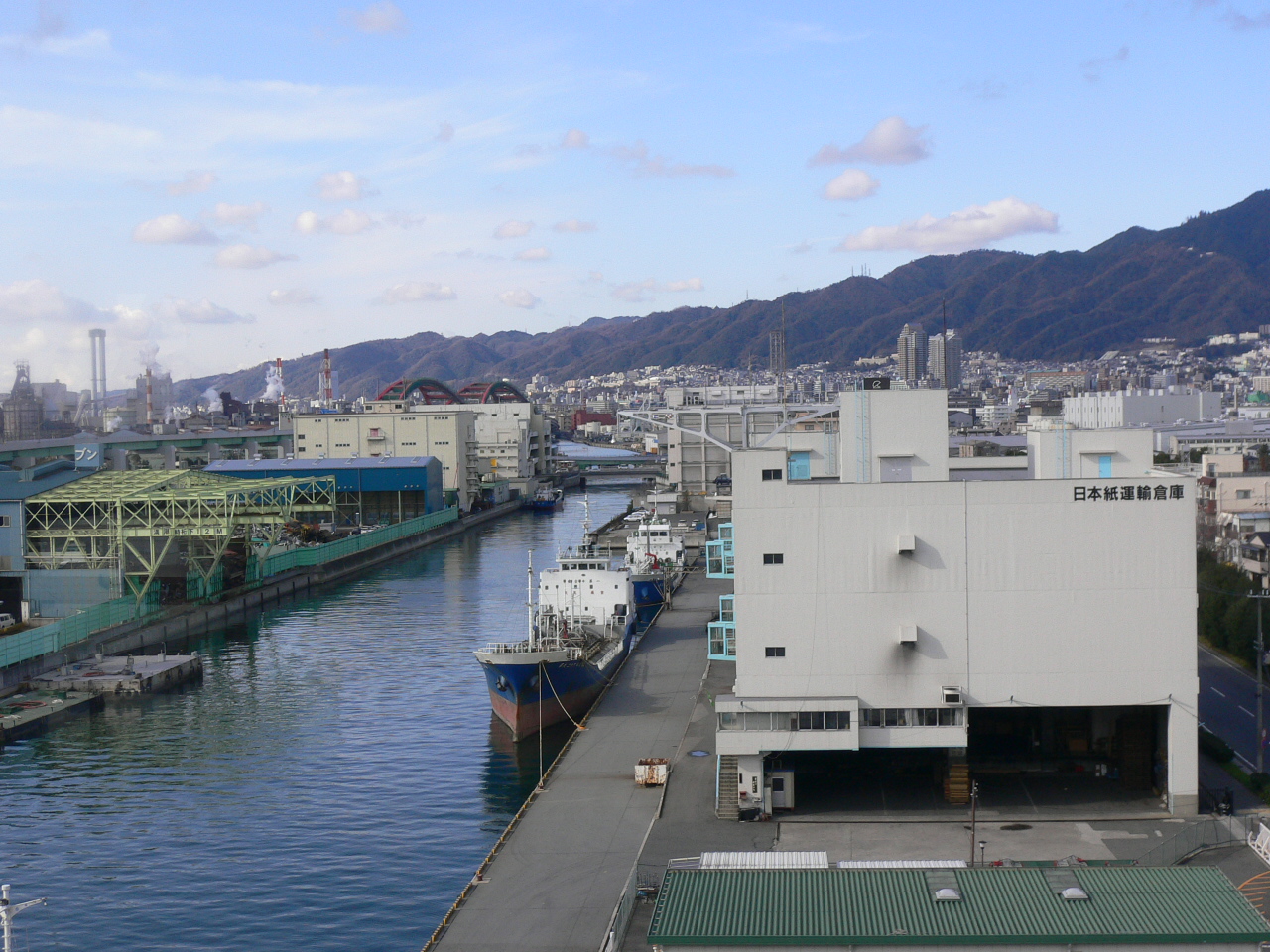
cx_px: 635
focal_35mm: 51
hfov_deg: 37.5
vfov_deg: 28.6
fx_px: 1871
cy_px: 476
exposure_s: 1/160
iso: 80
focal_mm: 8.5
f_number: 6.9
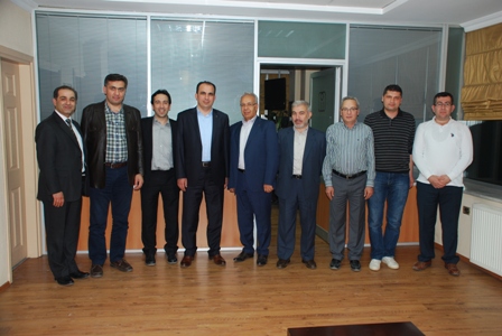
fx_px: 461
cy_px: 168
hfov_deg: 57.2
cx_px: 251
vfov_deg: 40.1
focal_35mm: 33
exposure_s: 1/60
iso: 220
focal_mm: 22
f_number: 3.8
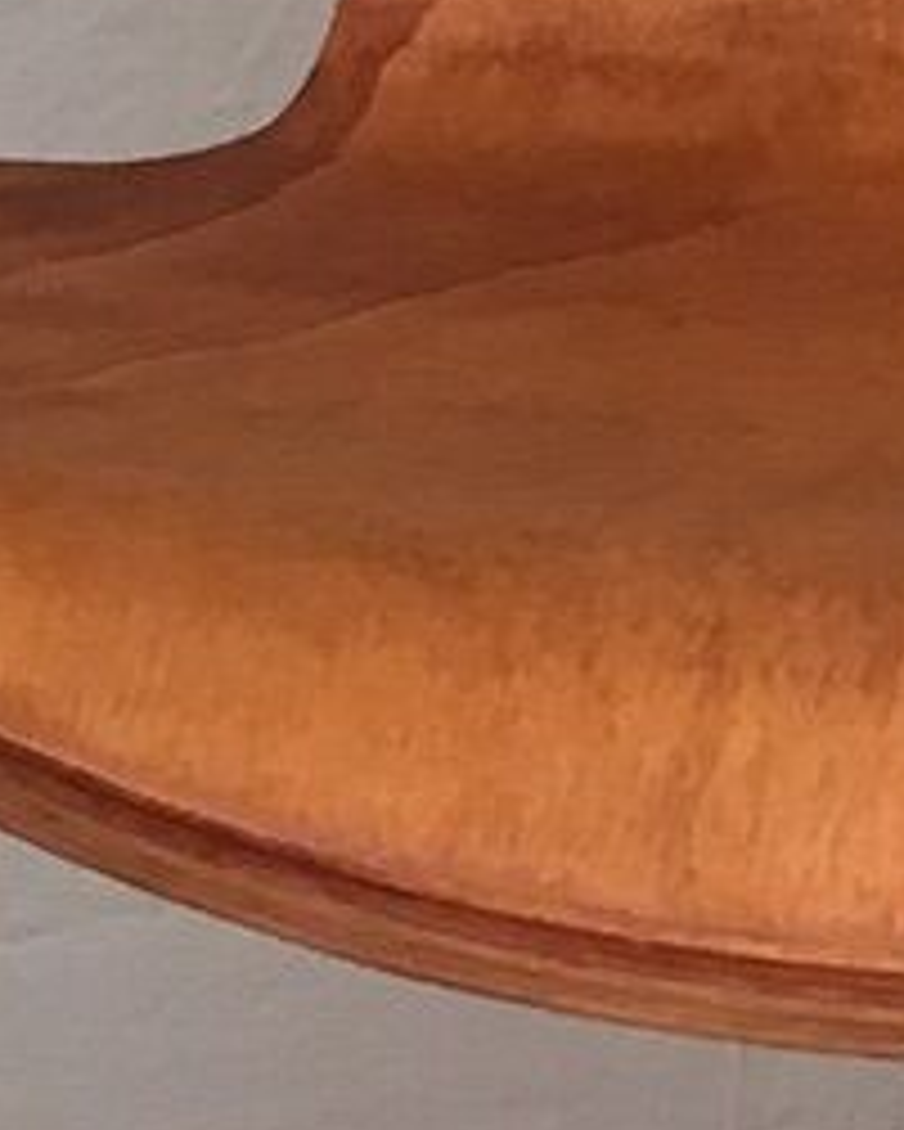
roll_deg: +0.6
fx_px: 7721
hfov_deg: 6.7
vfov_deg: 8.3
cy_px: 1373
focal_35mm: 231
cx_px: 962
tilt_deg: -20.2
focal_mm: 4.15
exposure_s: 1/33
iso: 32
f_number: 2.2
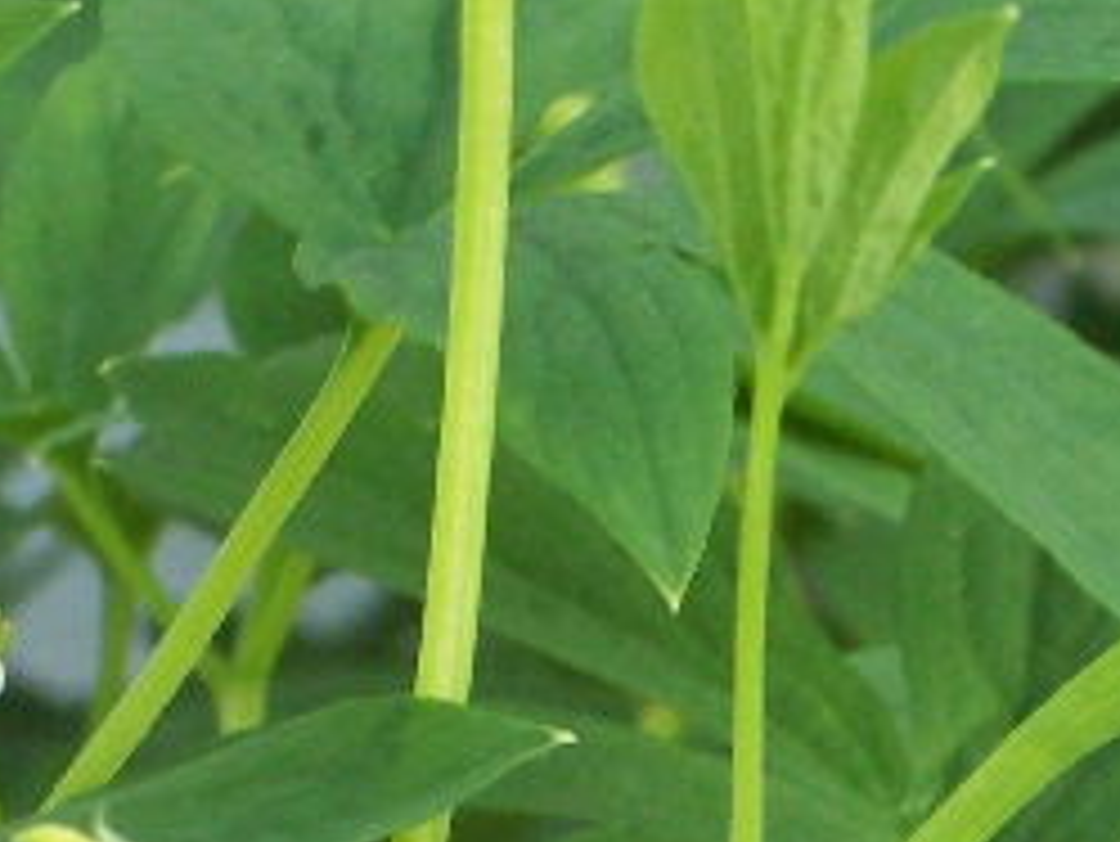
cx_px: 1363
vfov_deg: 5.0
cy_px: 1090
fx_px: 9549
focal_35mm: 295
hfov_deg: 6.7
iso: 160
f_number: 4.7
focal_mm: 15.3
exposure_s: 1/89
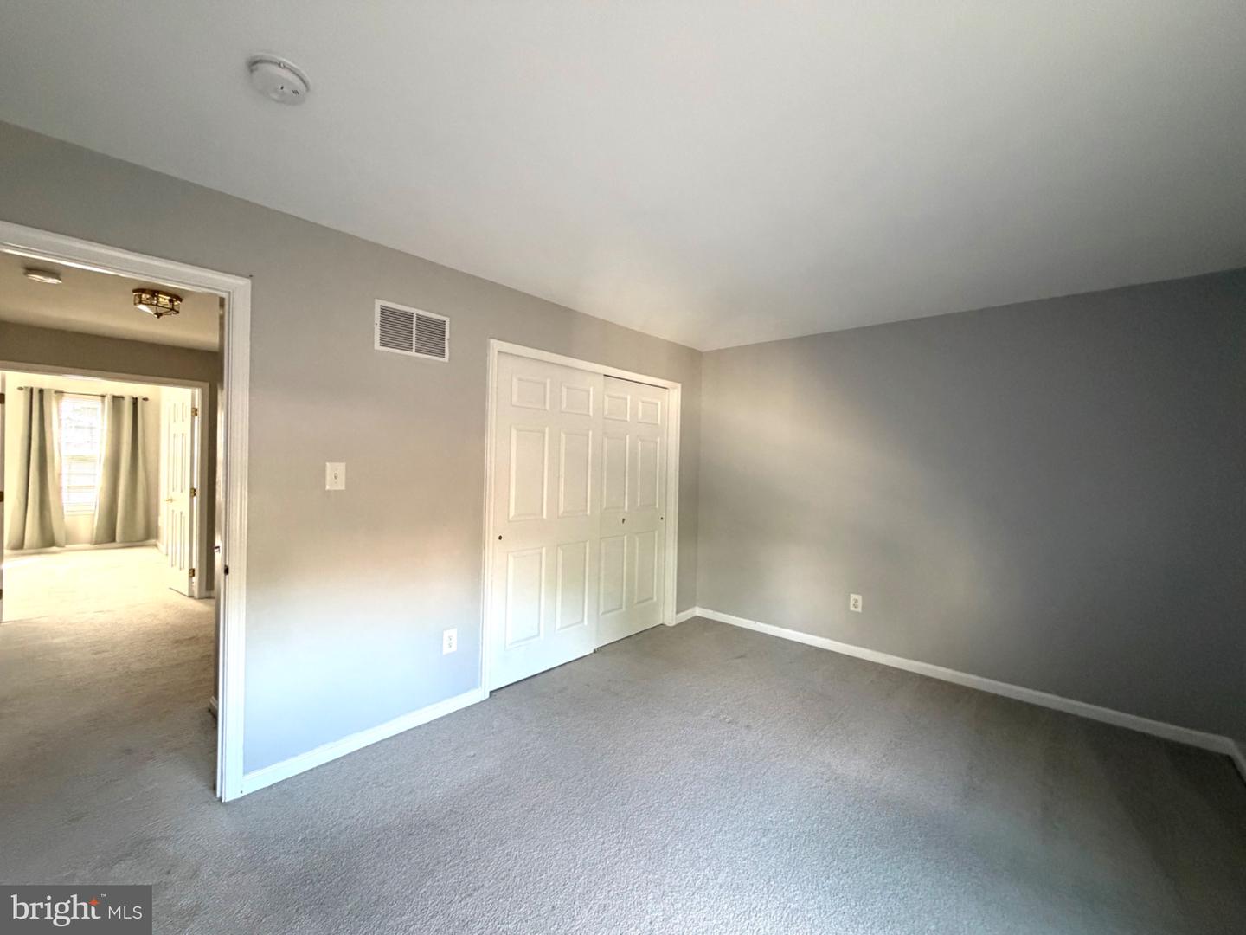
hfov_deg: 102.1
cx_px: 623
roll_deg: -1.0
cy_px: 468
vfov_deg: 85.7
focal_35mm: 14
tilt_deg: -0.2
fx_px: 504
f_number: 2.2
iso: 400
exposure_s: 1/60
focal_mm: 2.22
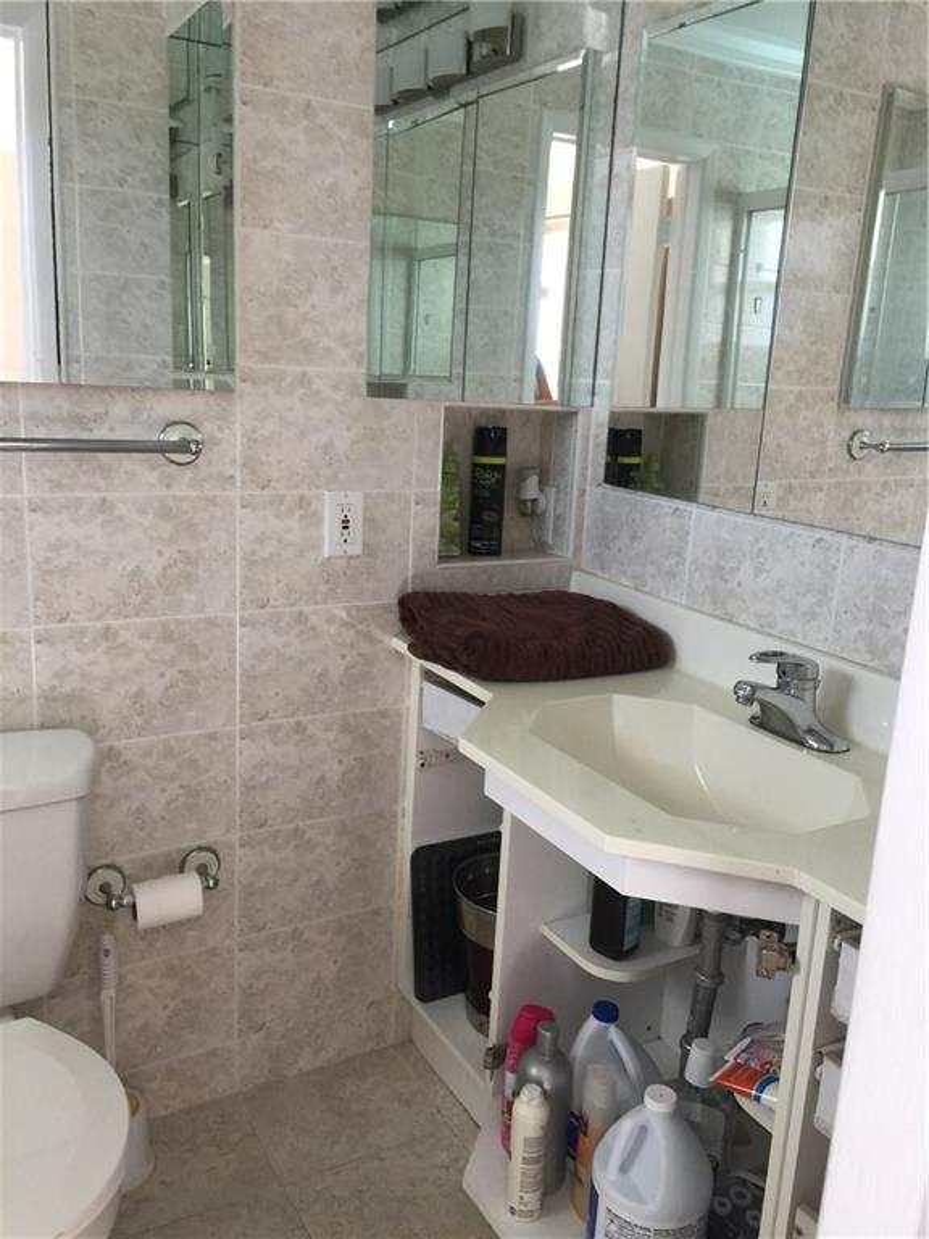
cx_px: 464
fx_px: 1038
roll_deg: -2.7
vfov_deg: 61.7
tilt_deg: -11.3
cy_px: 620
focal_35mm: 29
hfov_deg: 48.2
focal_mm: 4.15
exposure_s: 1/30
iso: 50
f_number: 2.2
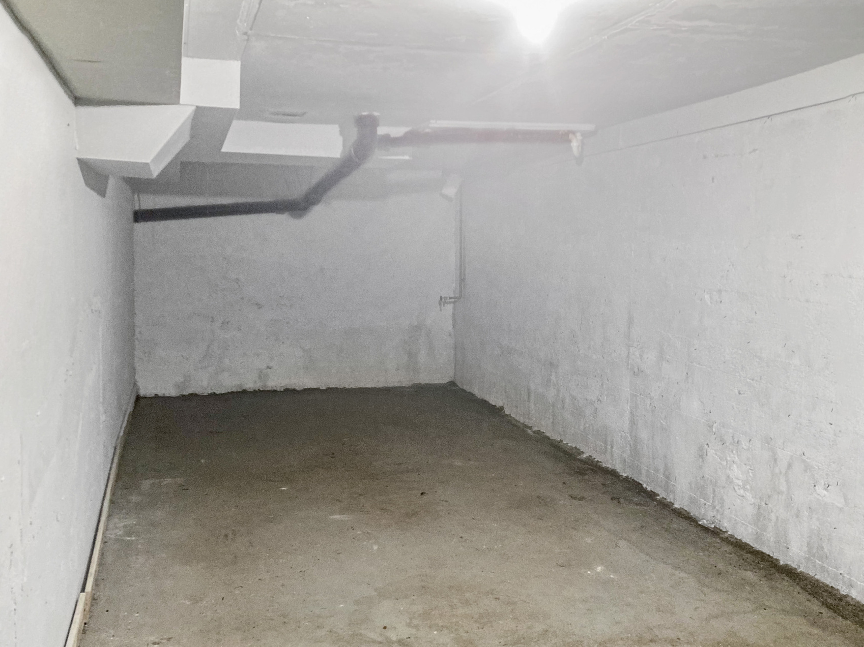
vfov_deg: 36.2
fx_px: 948
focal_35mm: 38
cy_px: 534
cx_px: 430
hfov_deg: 49.0
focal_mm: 3.99
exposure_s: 1/32
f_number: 1.8
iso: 400
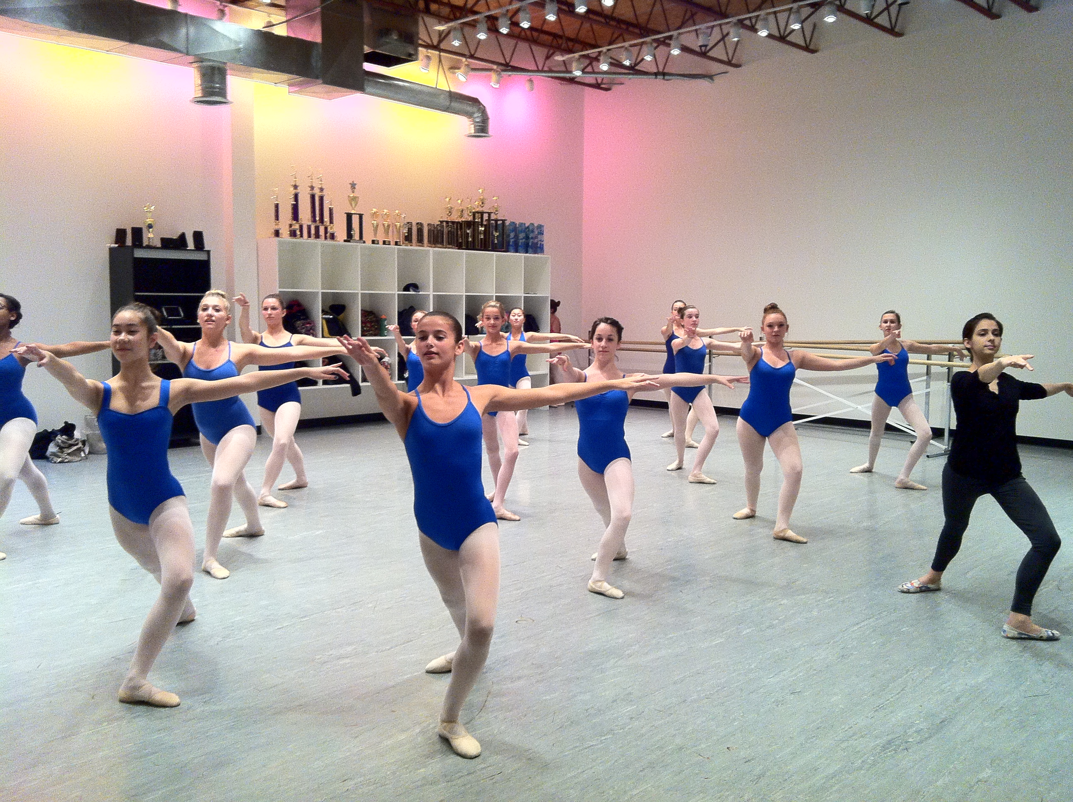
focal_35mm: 35
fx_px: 1083
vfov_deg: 40.6
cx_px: 536
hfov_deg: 52.7
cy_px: 401
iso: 160
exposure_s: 1/15
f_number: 2.8
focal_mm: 3.85
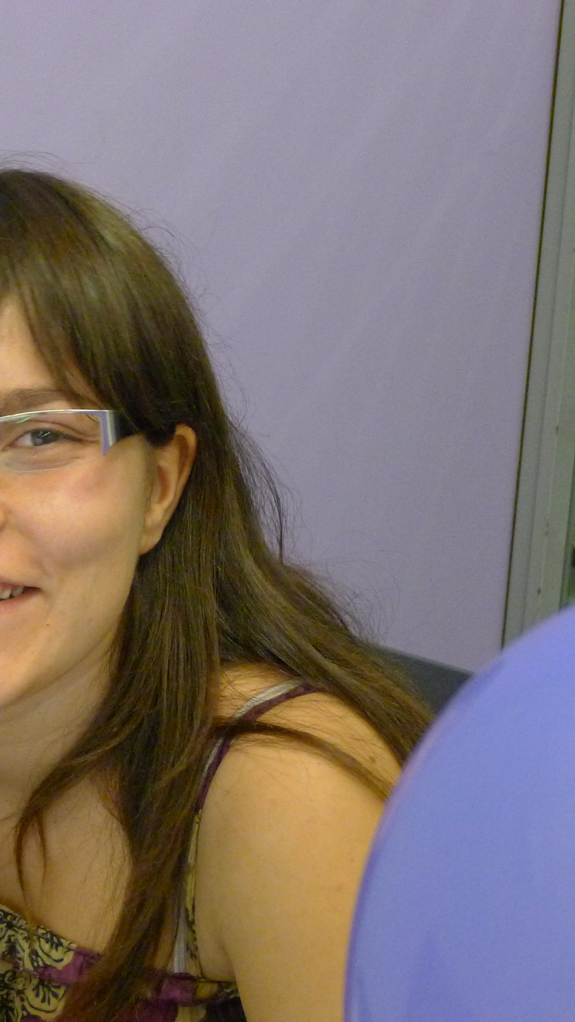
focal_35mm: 96
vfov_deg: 22.2
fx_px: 2602
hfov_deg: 12.4
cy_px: 557
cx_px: -28
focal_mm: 11.7
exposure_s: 1/60
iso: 800
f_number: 2.8
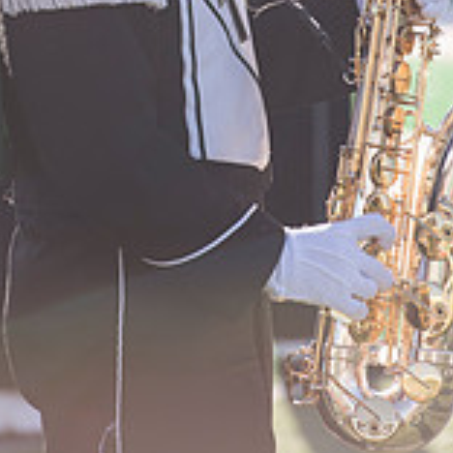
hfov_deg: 3.6
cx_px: 197
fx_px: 7240
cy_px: -128
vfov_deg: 3.6
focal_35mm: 489
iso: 320
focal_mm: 200
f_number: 5
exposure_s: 1/800
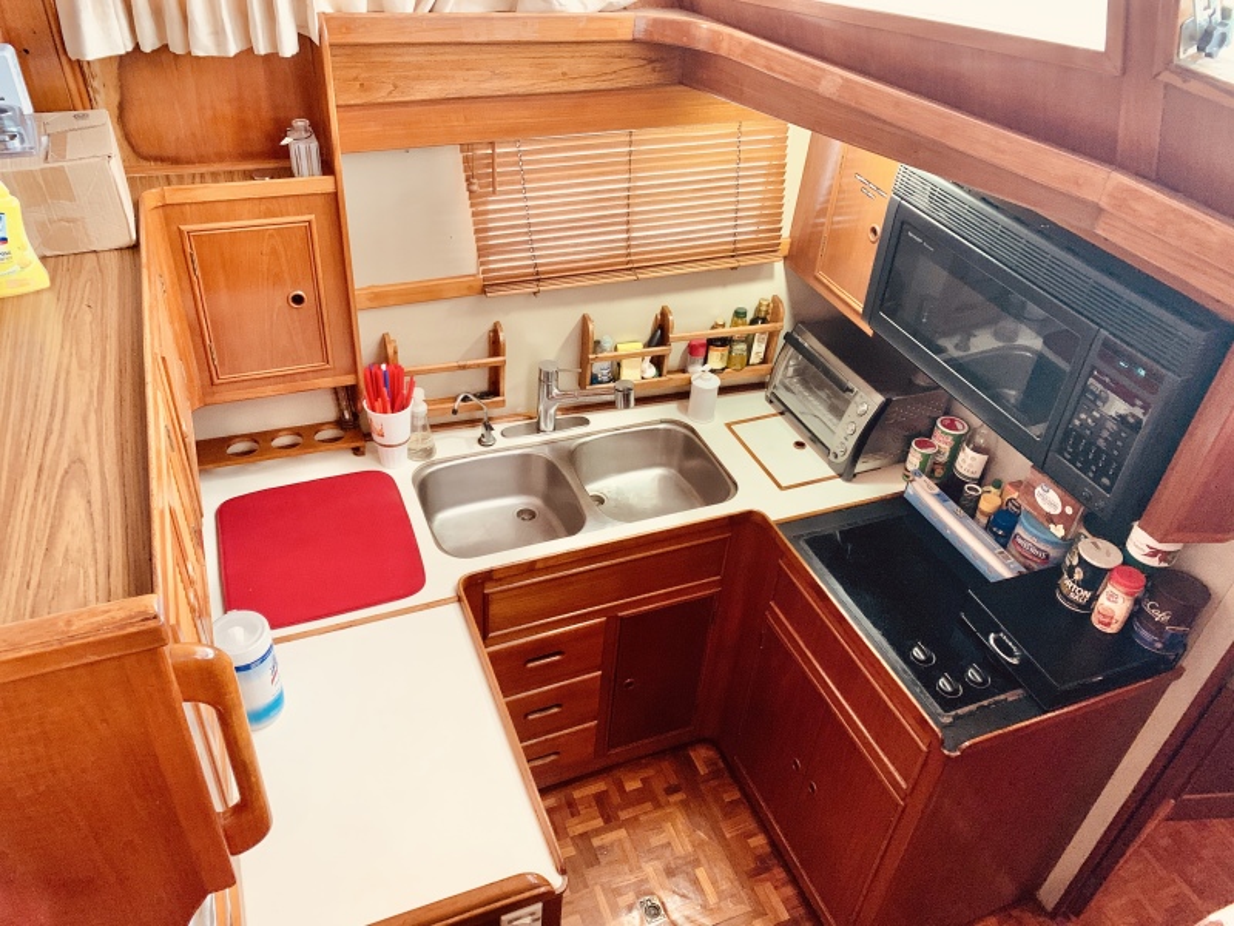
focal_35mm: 26
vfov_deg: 53.1
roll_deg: -4.5
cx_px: 617
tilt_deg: -36.6
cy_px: 463
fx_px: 927
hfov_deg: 67.3
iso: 400
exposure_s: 1/33
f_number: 1.8
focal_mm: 4.25
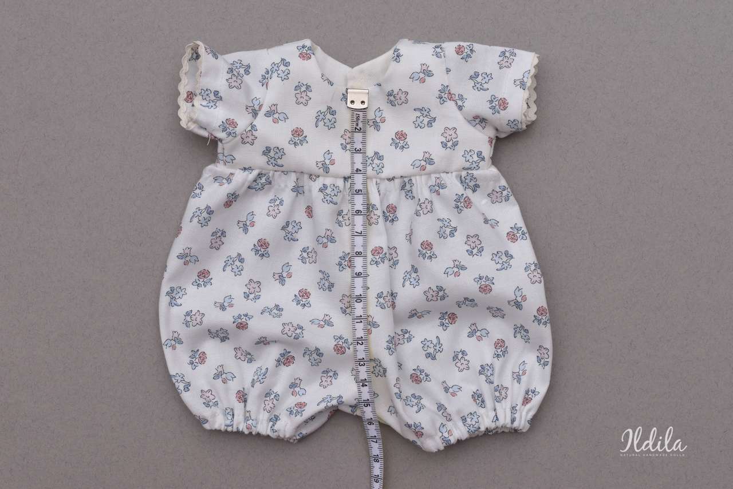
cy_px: 244
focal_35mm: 60
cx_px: 366
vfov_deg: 22.7
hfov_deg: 33.4
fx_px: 1222
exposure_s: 1/125
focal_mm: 40
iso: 100
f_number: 8
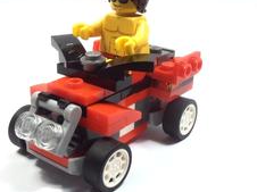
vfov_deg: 24.8
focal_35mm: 59
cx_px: 105
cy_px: 84
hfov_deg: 32.6
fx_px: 438
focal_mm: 6.61
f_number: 3.9
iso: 80
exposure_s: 1/40
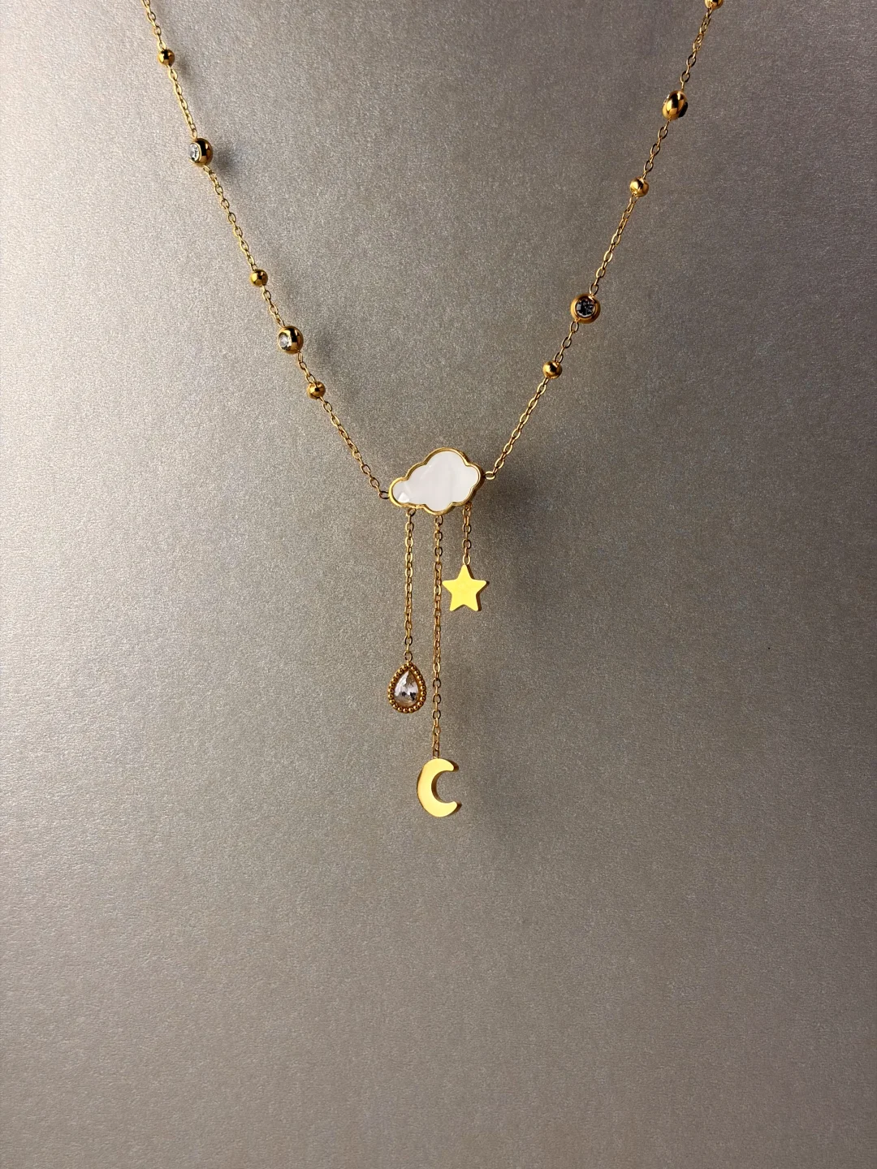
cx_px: 438
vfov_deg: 36.8
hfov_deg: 28.0
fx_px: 1757
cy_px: 584
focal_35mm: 52
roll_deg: -0.5
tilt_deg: +0.3
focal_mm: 5.96
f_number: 1.6
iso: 32
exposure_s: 1/1032
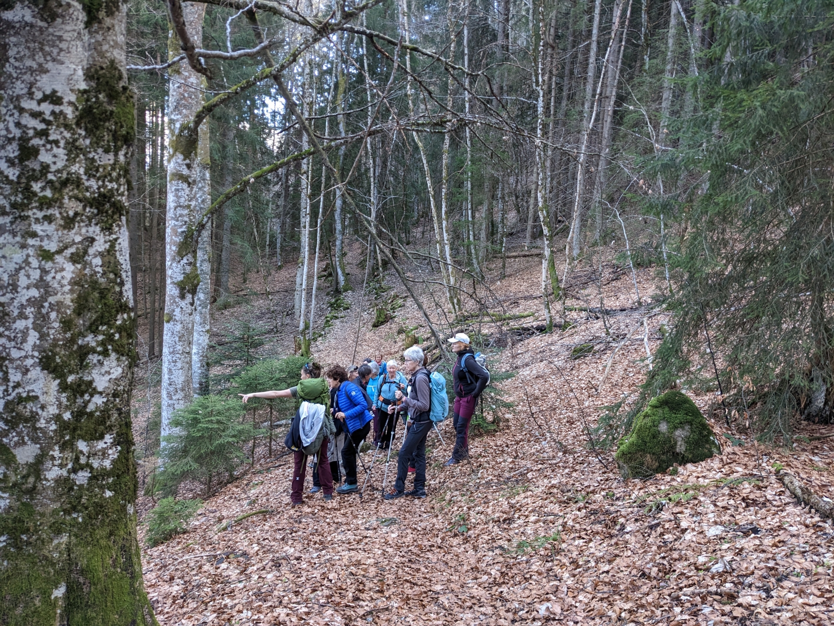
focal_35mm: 27
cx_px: 417
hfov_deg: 65.3
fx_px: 651
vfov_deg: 51.4
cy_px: 313
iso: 148
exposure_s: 1/99.9
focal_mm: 4.38
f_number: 1.73
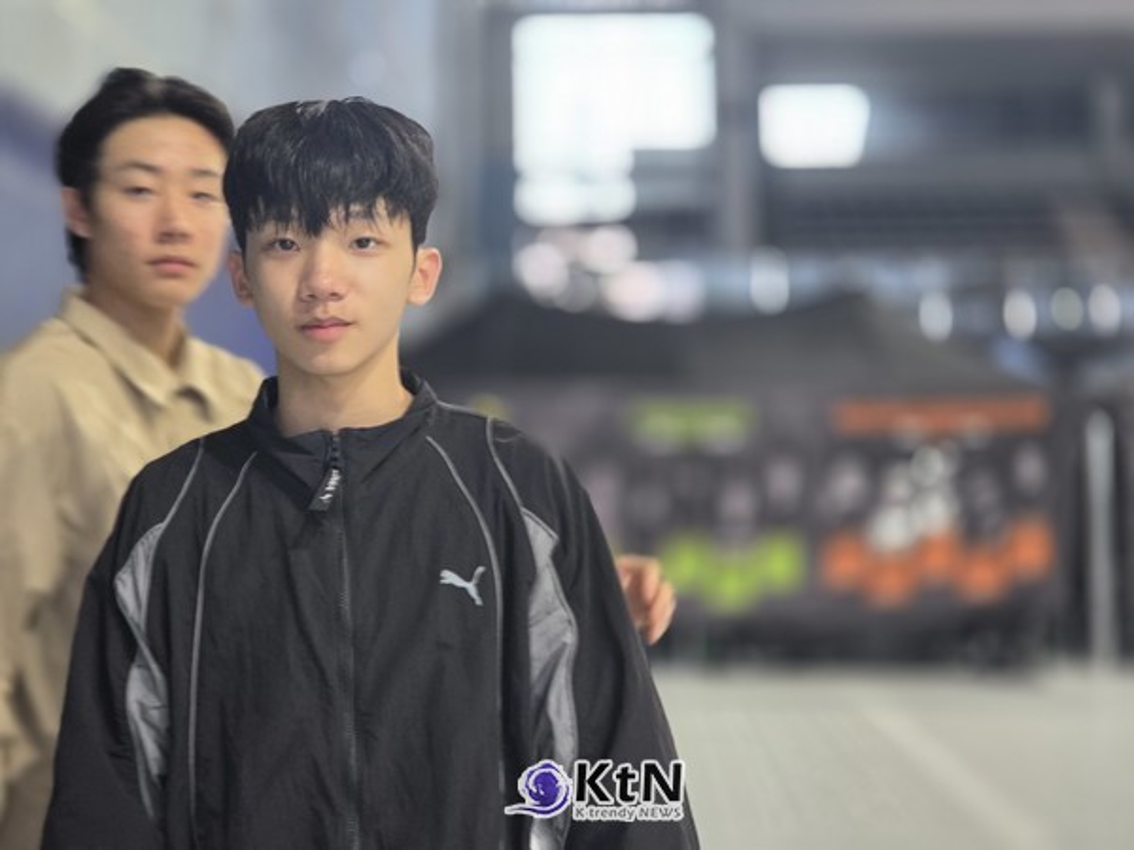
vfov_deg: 21.3
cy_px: 425
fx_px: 2260
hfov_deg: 28.2
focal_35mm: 69
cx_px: 567
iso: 100
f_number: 2.4
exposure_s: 1/54.9
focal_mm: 7
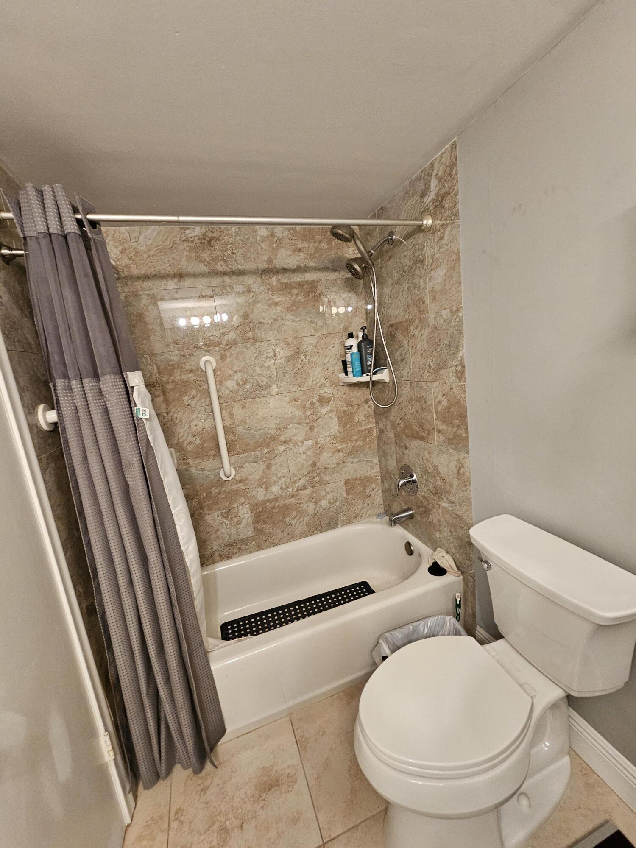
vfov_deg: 106.2
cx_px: 318
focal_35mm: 13
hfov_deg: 89.9
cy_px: 424
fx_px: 318
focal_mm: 2.2
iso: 400
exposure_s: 1/40
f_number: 2.2
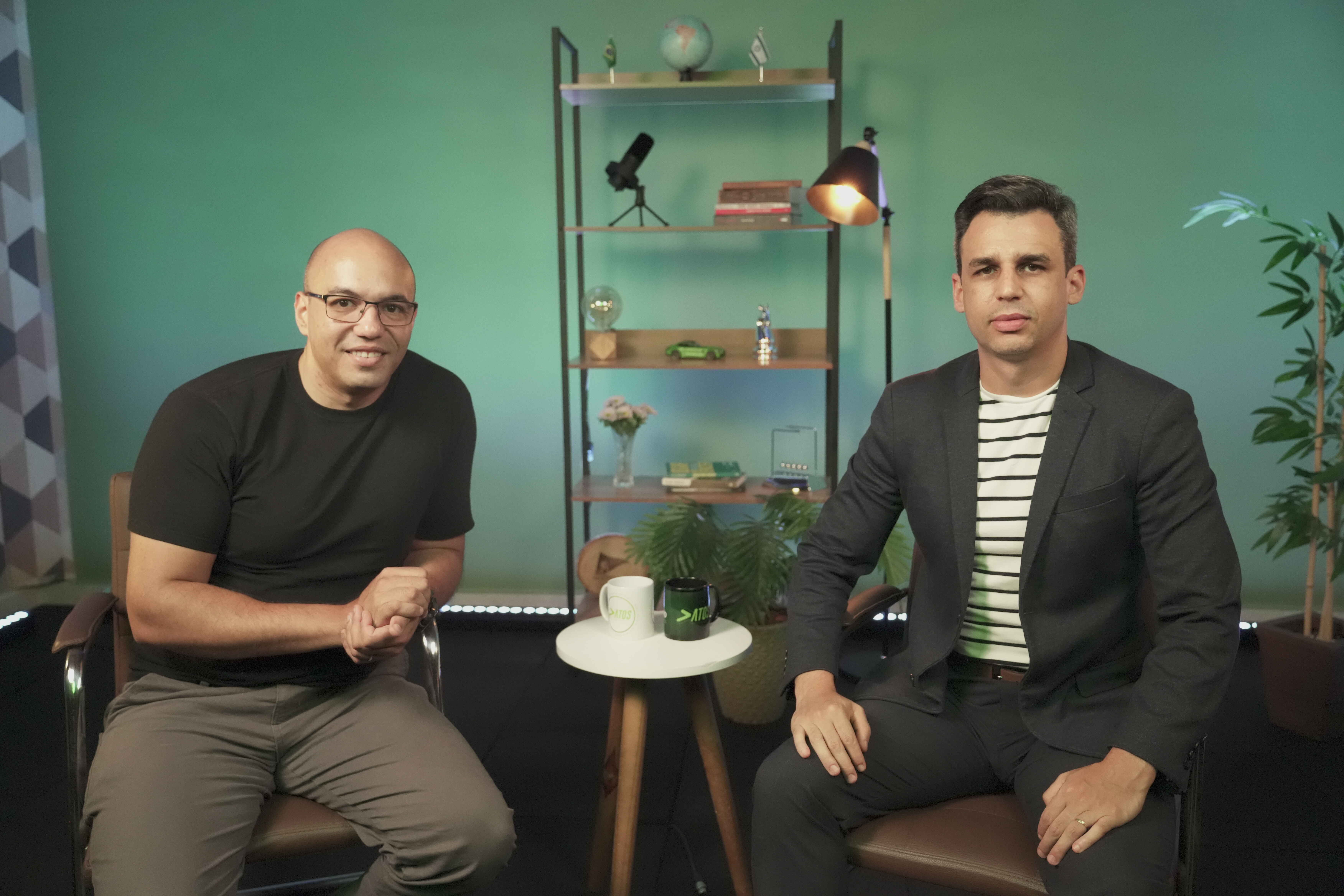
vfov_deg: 42.3
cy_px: 448
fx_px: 1157
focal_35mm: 31
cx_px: 672
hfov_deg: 60.3
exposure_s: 1/250
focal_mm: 31
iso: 8000
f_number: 4
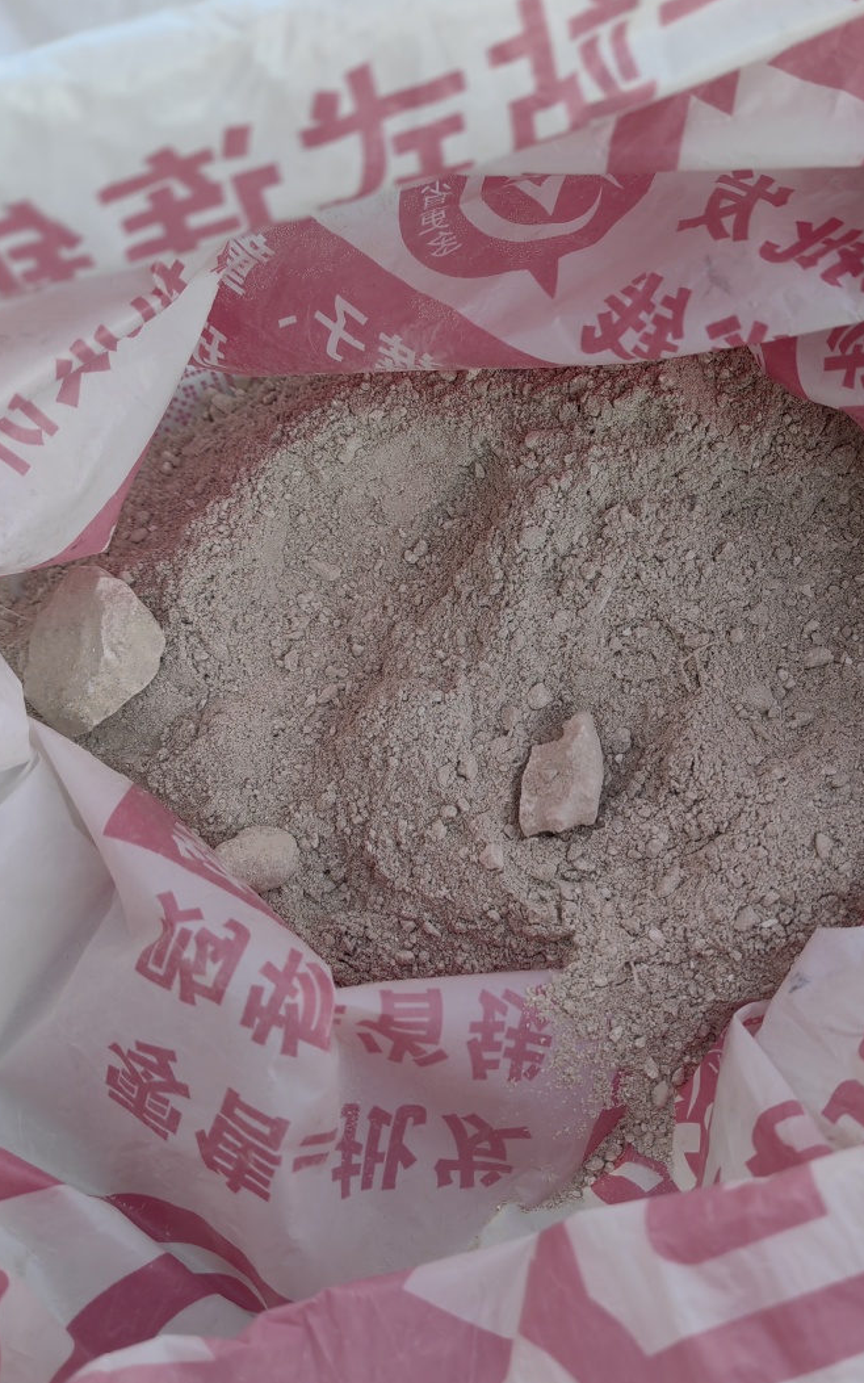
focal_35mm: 29
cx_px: 509
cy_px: 685
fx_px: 1093
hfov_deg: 43.0
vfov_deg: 64.6
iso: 160
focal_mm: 5.54
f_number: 1.8
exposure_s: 1/120
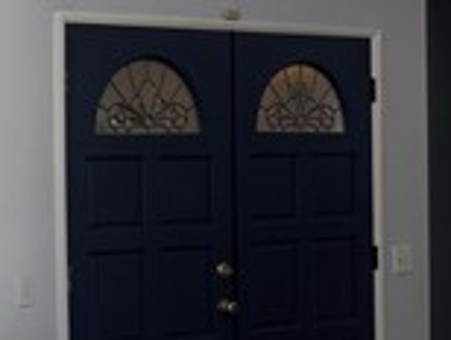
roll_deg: +1.8
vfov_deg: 13.7
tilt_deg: -0.9
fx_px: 1409
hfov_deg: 16.4
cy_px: 234
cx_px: -243
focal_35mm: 108
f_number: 1.5
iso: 40
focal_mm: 5.7
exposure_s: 1/255
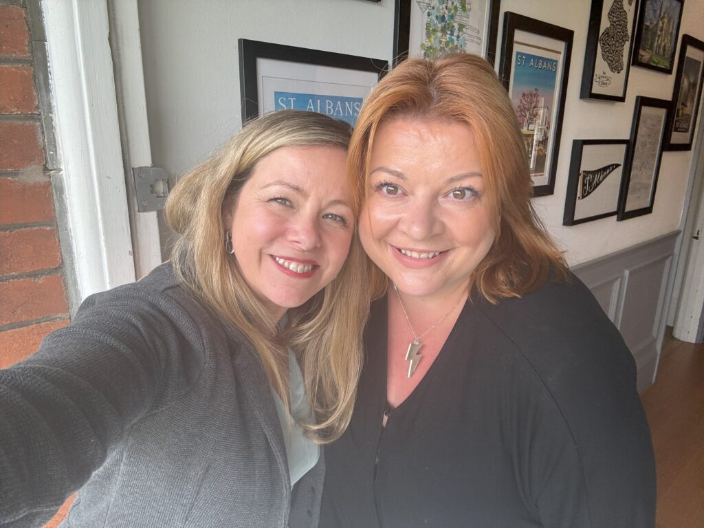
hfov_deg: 73.9
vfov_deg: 58.9
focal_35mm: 23
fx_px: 468
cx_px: 352
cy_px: 264
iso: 20
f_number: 1.9
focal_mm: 2.69
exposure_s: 1/121
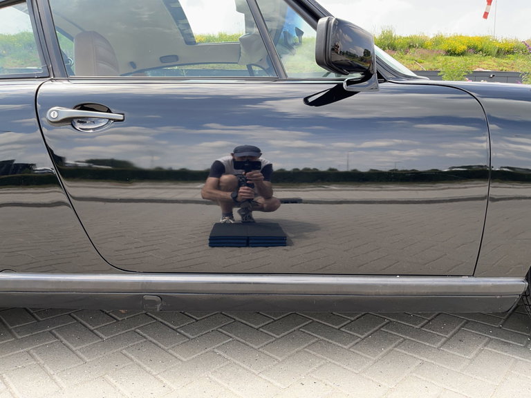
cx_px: 266
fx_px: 399
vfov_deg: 53.1
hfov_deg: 67.3
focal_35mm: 26
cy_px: 199
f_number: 1.6
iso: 50
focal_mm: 5.1
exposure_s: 1/478
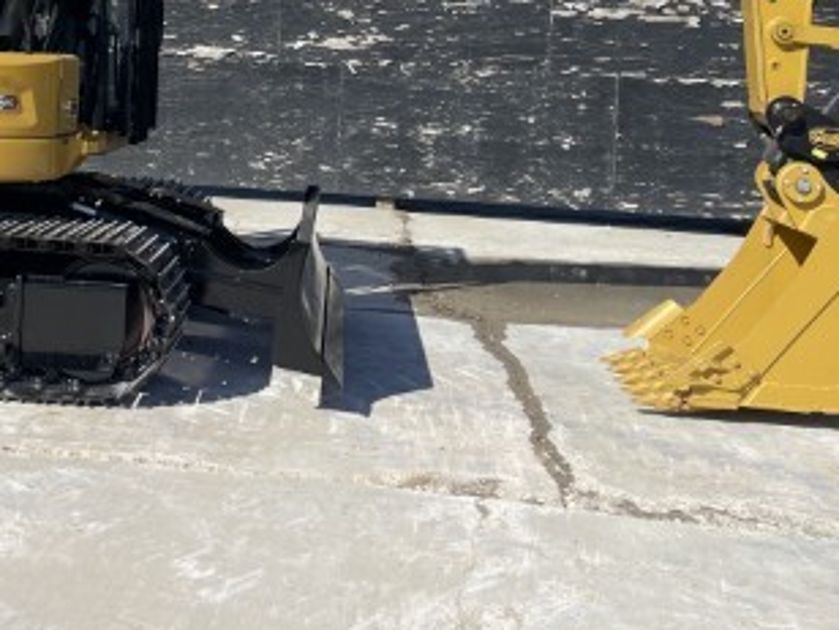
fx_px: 1260
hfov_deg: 35.7
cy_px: 14
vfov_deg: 26.7
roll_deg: -2.2
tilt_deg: +0.3
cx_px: 174
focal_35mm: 52
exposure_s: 1/3165
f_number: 1.6
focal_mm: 5.1
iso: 50
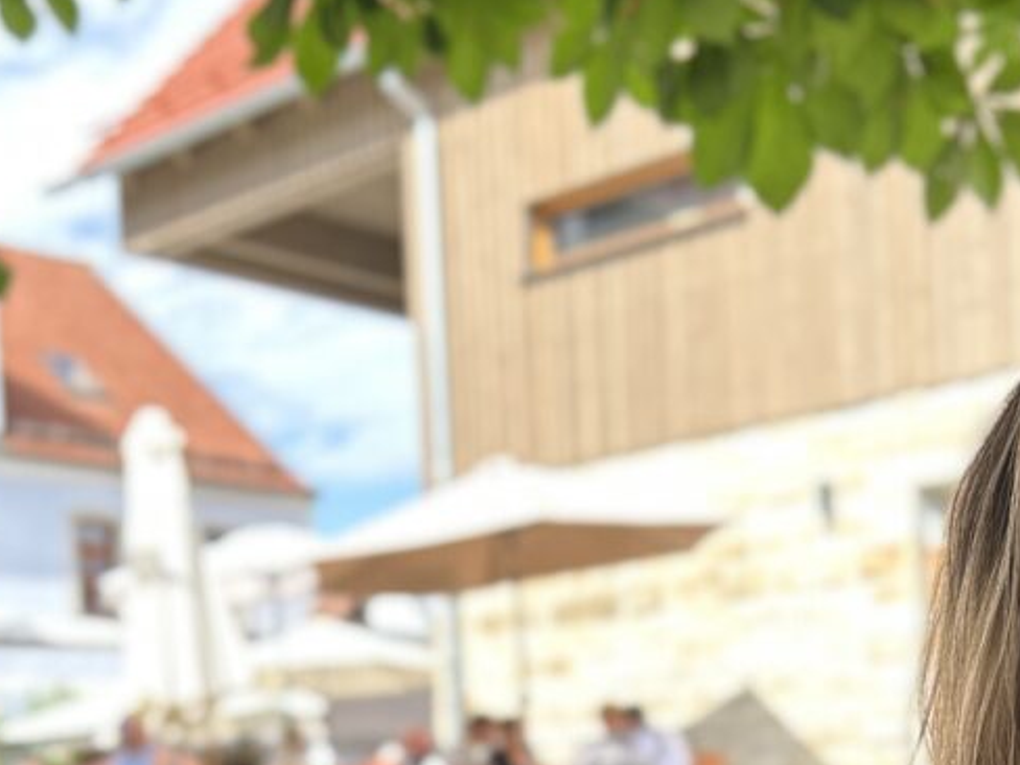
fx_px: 1886
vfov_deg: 21.5
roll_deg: +3.5
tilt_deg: -1.8
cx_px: 456
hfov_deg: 30.2
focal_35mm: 64
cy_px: 882
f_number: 1.5
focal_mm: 5.7
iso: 50
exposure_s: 1/516
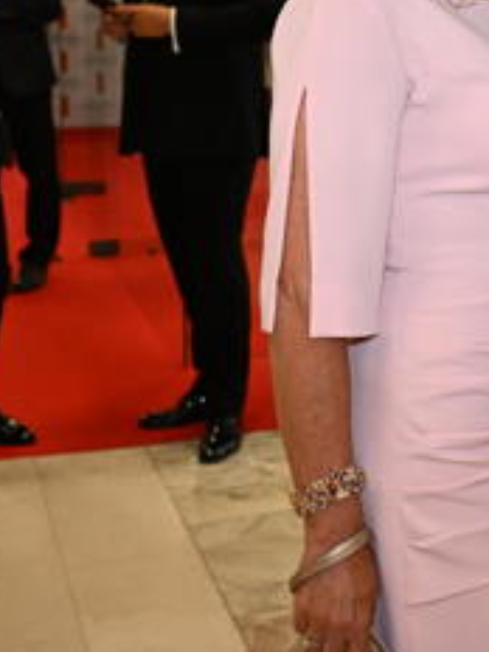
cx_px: 680
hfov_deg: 16.5
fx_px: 1563
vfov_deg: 23.1
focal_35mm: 83
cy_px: 98
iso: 3200
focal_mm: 29
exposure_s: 1/160
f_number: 4
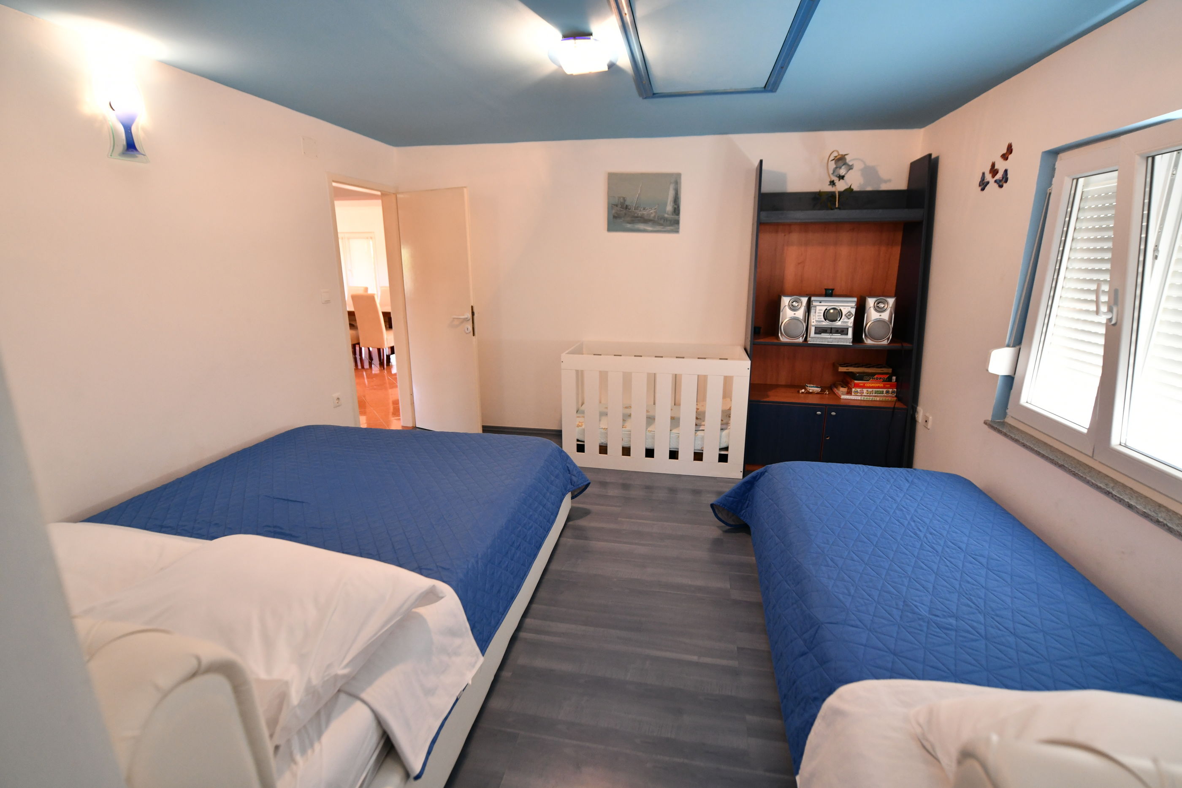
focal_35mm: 16
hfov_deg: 96.7
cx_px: 591
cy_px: 394
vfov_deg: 73.8
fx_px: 525
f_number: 3.5
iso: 1600
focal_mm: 16
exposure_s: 1/60
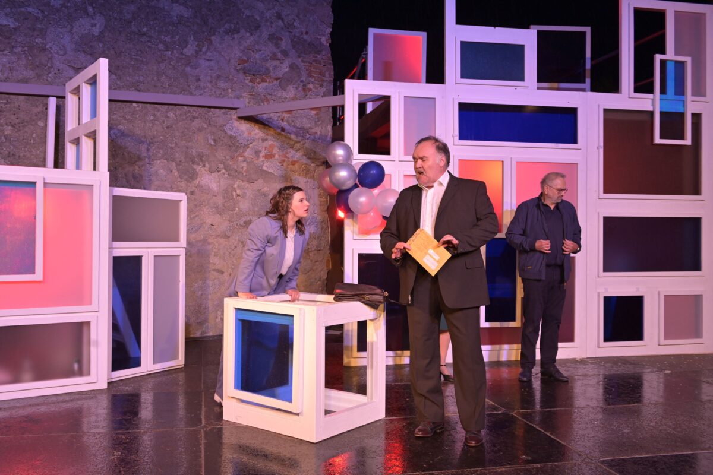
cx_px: 356
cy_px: 238
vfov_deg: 38.9
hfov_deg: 55.8
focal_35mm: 34
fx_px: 673
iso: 1400
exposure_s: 1/80
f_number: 8
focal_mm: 34
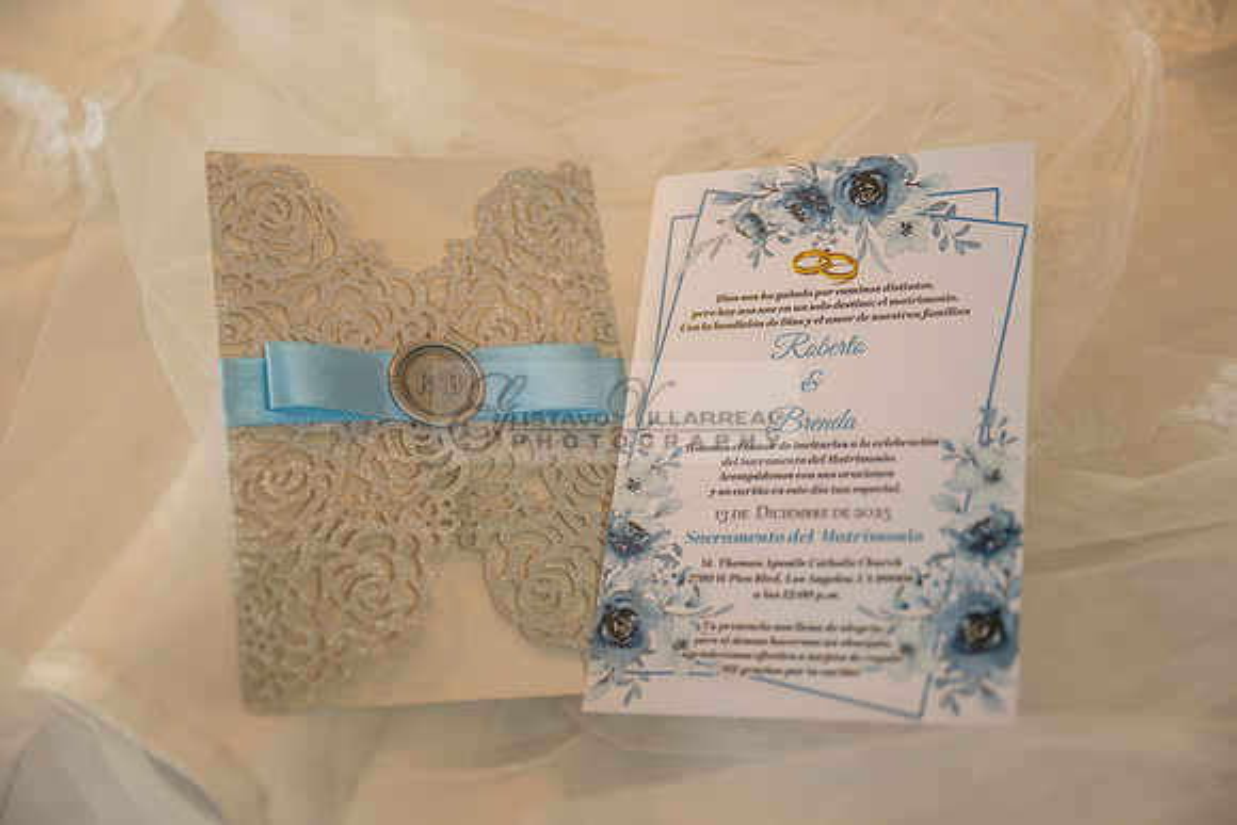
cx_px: 618
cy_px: 412
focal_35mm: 49
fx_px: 1684
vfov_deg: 27.5
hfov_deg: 40.3
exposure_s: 1/100
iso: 250
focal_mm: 49
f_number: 2.8
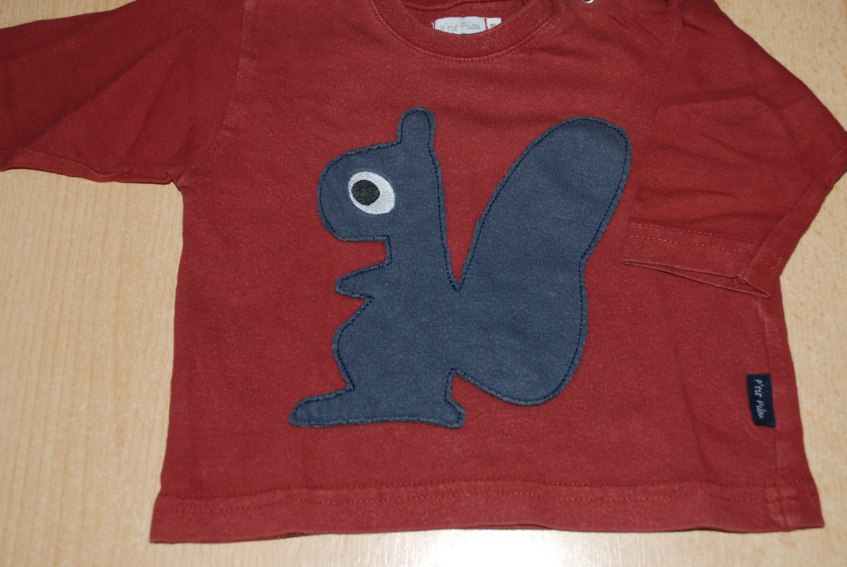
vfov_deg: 29.9
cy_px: 253
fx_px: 1060
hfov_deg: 43.5
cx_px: 448
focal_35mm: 45
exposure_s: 1/60
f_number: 4
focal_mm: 26
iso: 200
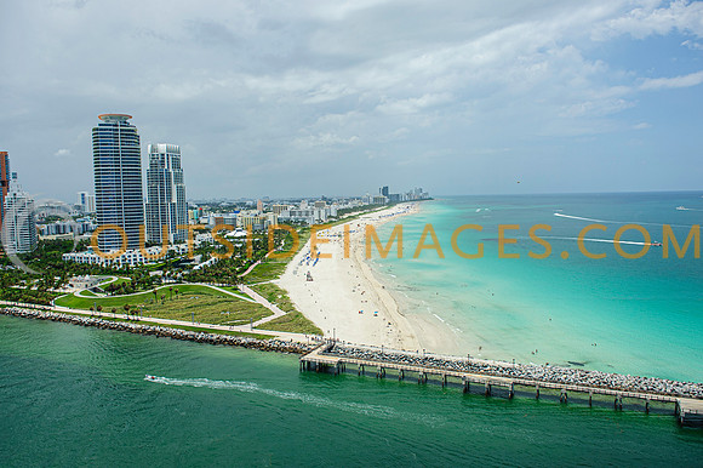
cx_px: 347
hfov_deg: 68.2
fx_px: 519
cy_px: 231
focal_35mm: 27
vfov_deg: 48.5
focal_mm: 26
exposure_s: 1/2500
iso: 250
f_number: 5
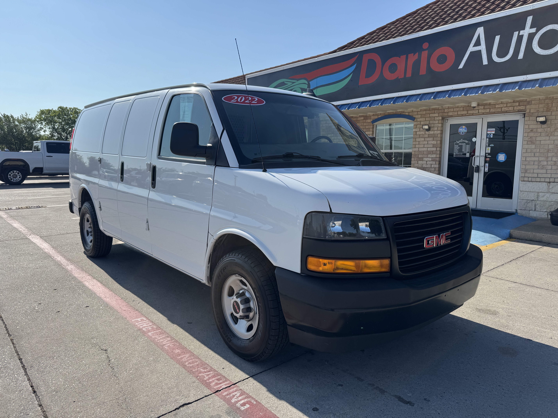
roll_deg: -0.4
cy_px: 209
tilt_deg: -7.7
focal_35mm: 24
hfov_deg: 71.6
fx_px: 387
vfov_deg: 56.8
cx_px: 279
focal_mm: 6.76
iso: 80
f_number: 1.78
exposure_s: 1/4608
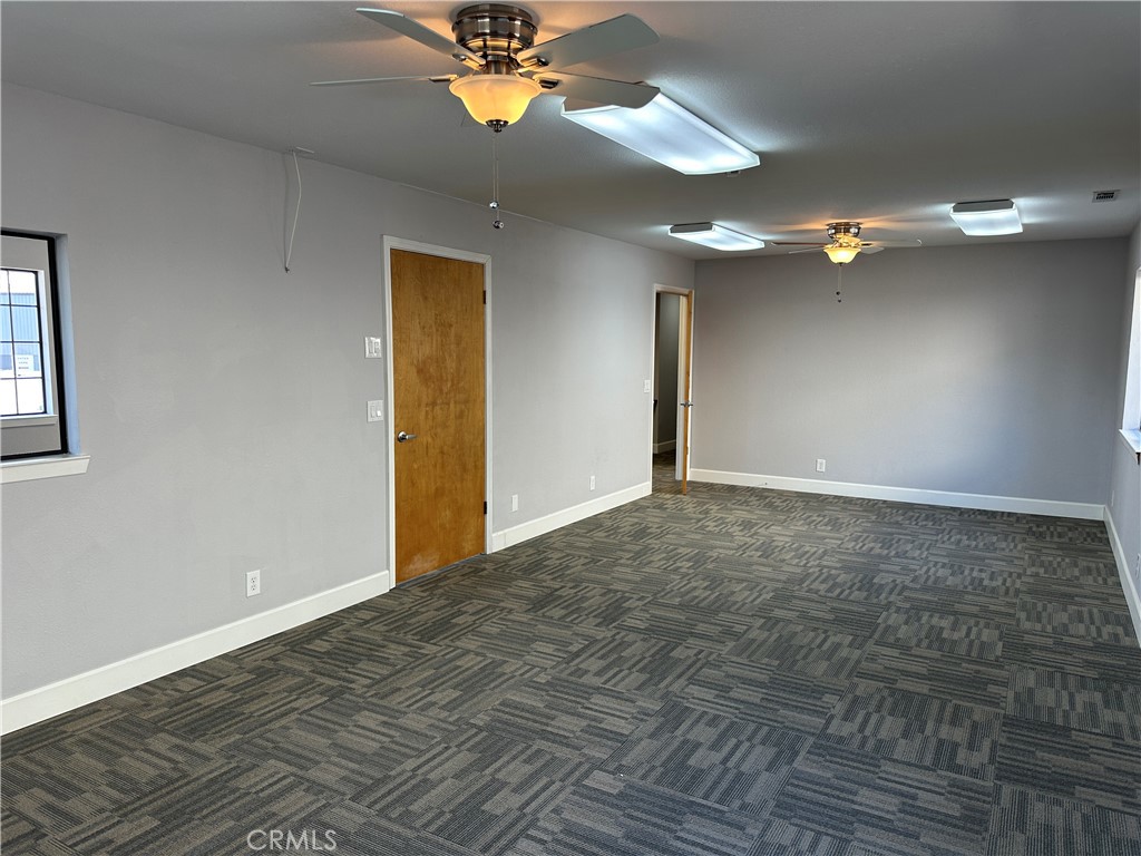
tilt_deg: -5.5
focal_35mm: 24
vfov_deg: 56.8
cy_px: 428
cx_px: 570
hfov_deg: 71.6
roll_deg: -0.7
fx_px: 791
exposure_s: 1/120
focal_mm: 6.86
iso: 80
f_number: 1.78
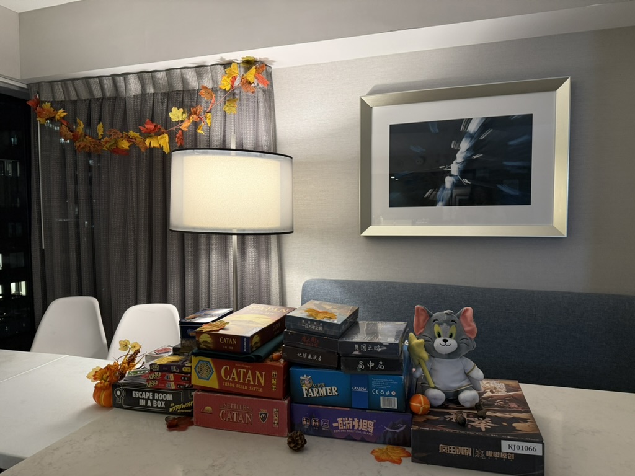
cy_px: 238
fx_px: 440
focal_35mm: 24
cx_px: 318
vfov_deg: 56.8
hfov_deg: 71.6
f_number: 1.78
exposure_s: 1/60
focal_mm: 6.76
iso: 200
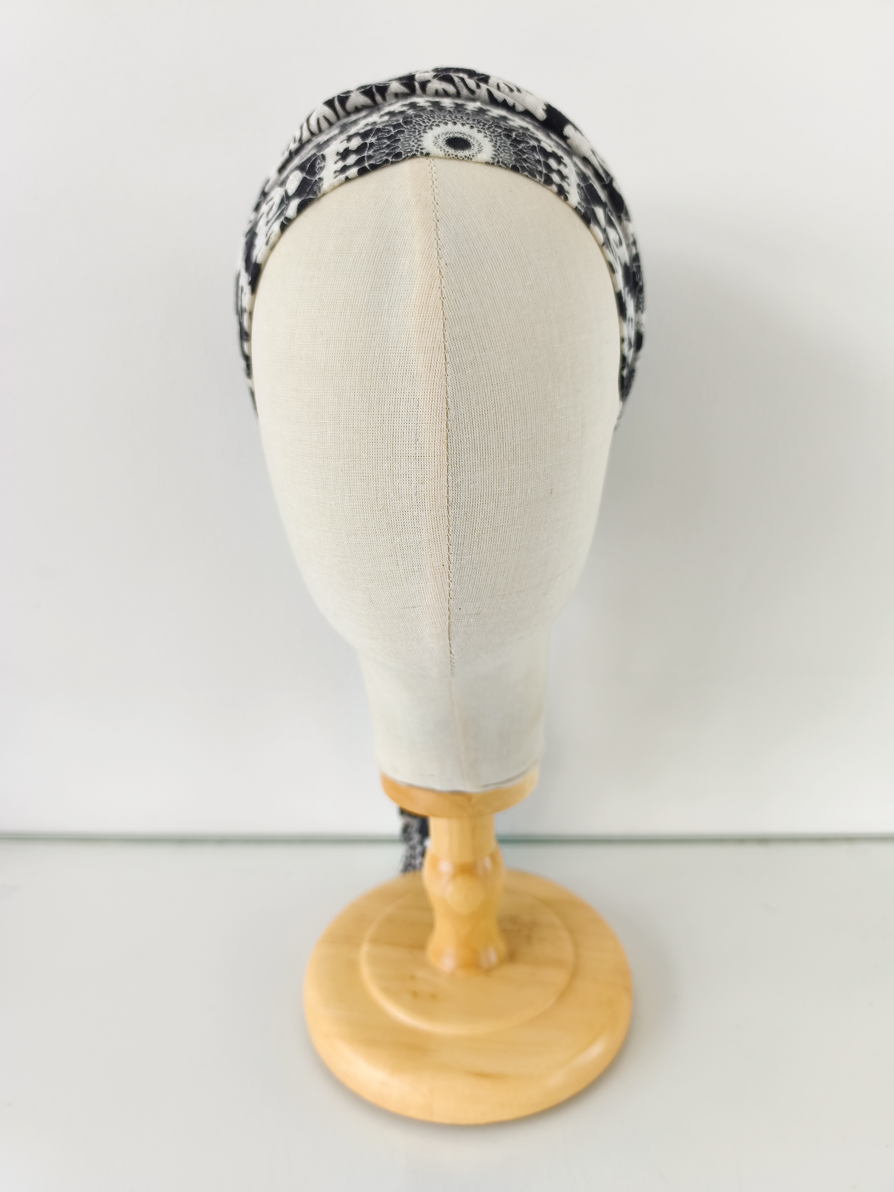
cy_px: 596
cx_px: 447
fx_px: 792
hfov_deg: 58.9
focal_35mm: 23
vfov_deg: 73.9
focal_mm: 6.14
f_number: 1.65
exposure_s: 1/40
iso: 50
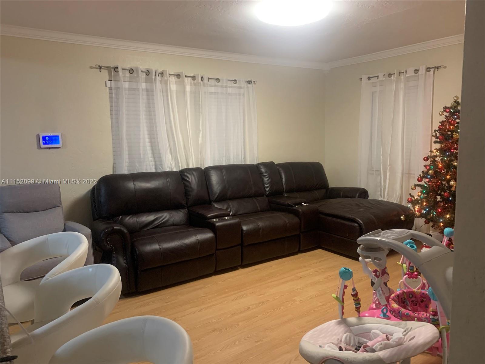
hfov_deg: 67.3
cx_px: 242
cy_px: 182
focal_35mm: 26
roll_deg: +1.1
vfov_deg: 53.1
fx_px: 364
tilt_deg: -5.7
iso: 400
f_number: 1.8
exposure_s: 1/40
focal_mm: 4.25
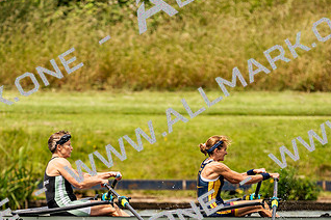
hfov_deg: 1.9
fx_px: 10058
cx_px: 193
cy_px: 186
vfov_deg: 1.3
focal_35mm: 1094
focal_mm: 600
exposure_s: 1/2000
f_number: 6.3
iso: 320
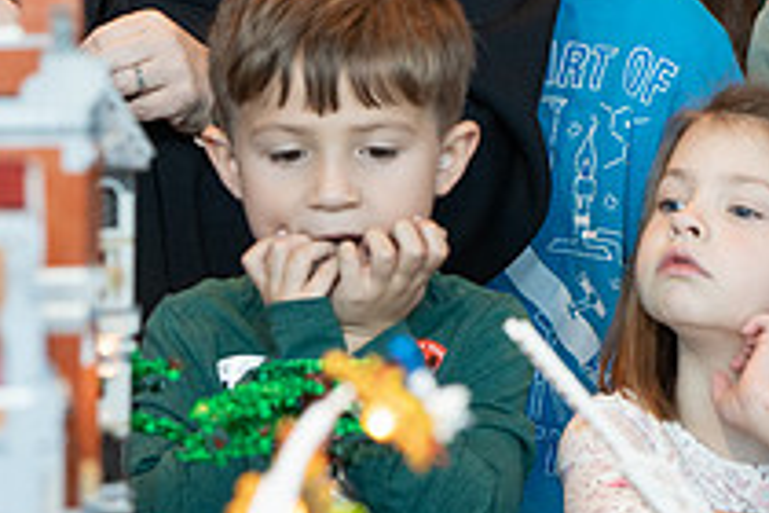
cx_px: 502
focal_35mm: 252
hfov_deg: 8.2
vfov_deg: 5.4
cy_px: -20
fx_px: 5383
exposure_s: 1/160
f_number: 6.3
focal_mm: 85
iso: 2000
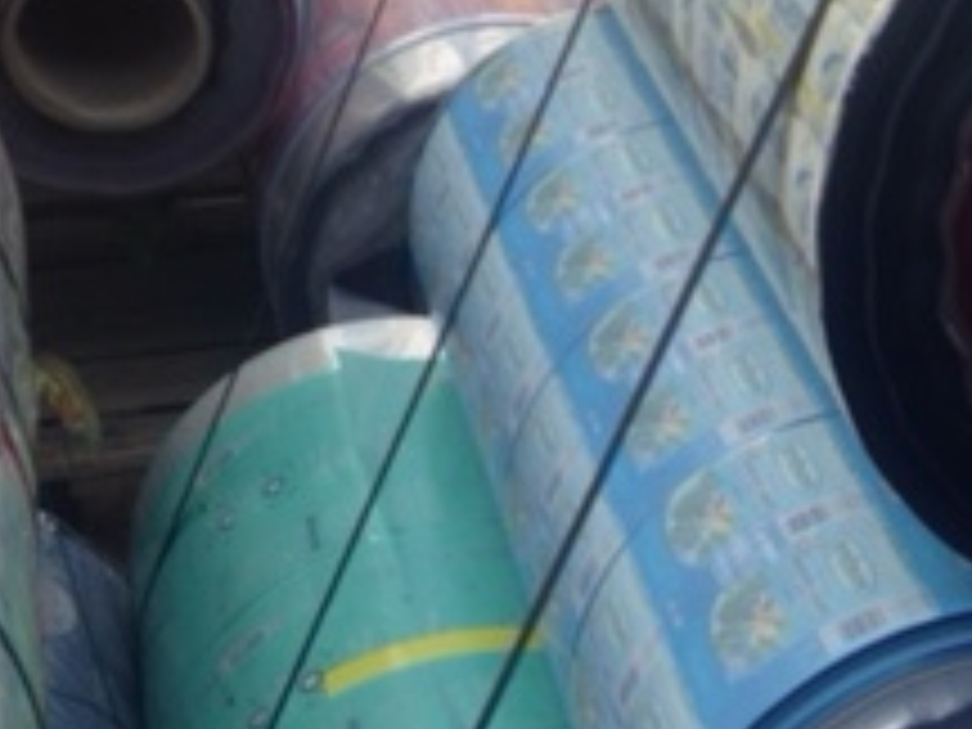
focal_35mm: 98
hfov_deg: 19.4
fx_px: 2752
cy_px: 266
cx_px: 994
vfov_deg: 15.1
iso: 50
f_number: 2.4
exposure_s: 1/742
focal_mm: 4.12
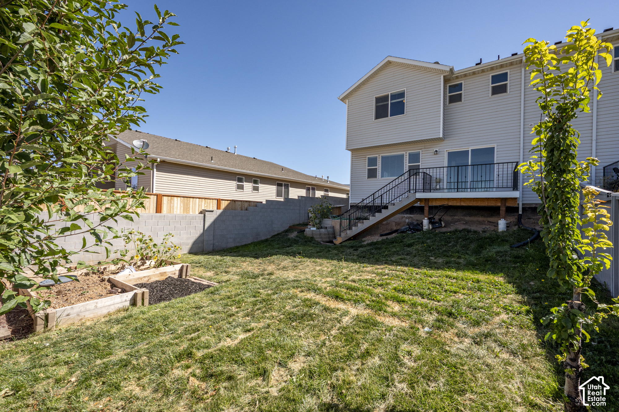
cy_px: 206
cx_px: 310
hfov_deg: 98.6
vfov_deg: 75.5
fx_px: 266
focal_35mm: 16
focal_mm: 15.5
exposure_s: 1/400
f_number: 13
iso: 400
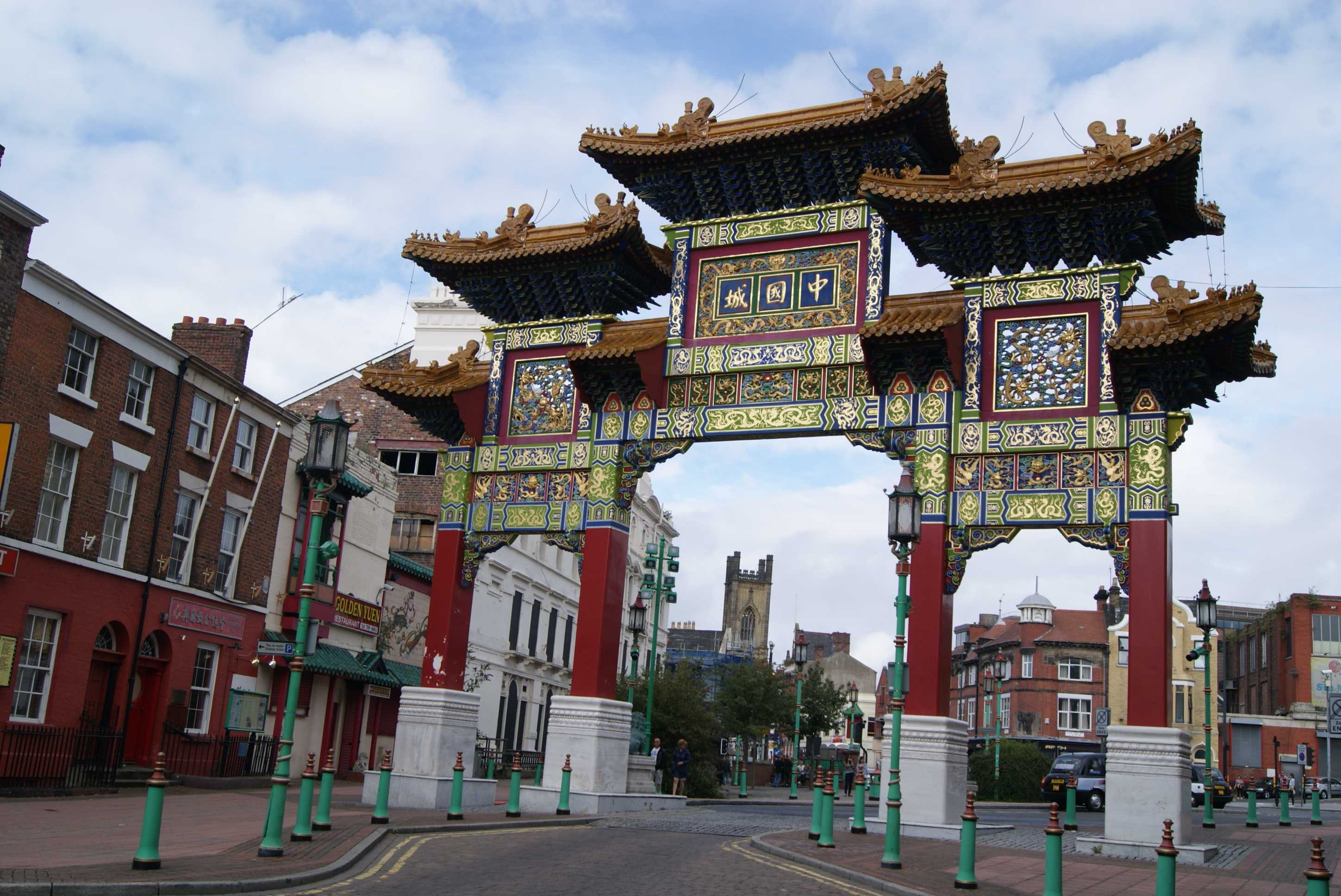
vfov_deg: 40.0
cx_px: 670
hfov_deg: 57.2
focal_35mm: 33
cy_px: 448
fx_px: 1230
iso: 100
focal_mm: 22
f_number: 10
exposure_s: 1/160
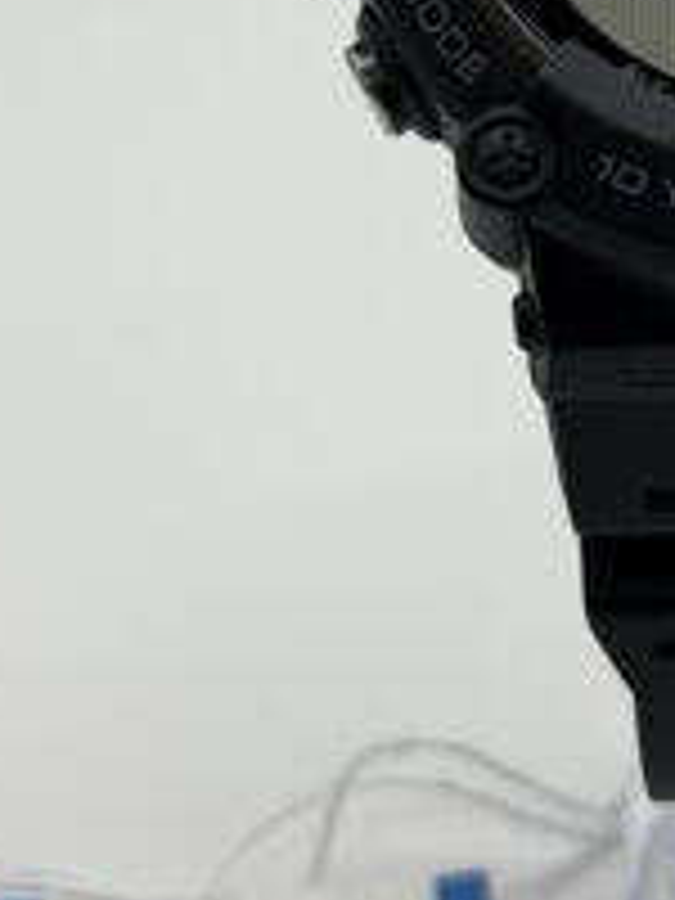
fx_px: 4992
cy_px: 0
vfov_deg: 10.2
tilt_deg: -23.1
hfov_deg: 7.7
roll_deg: -0.1
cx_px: 742
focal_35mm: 192
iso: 64
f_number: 1.78
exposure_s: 1/534
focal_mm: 6.76
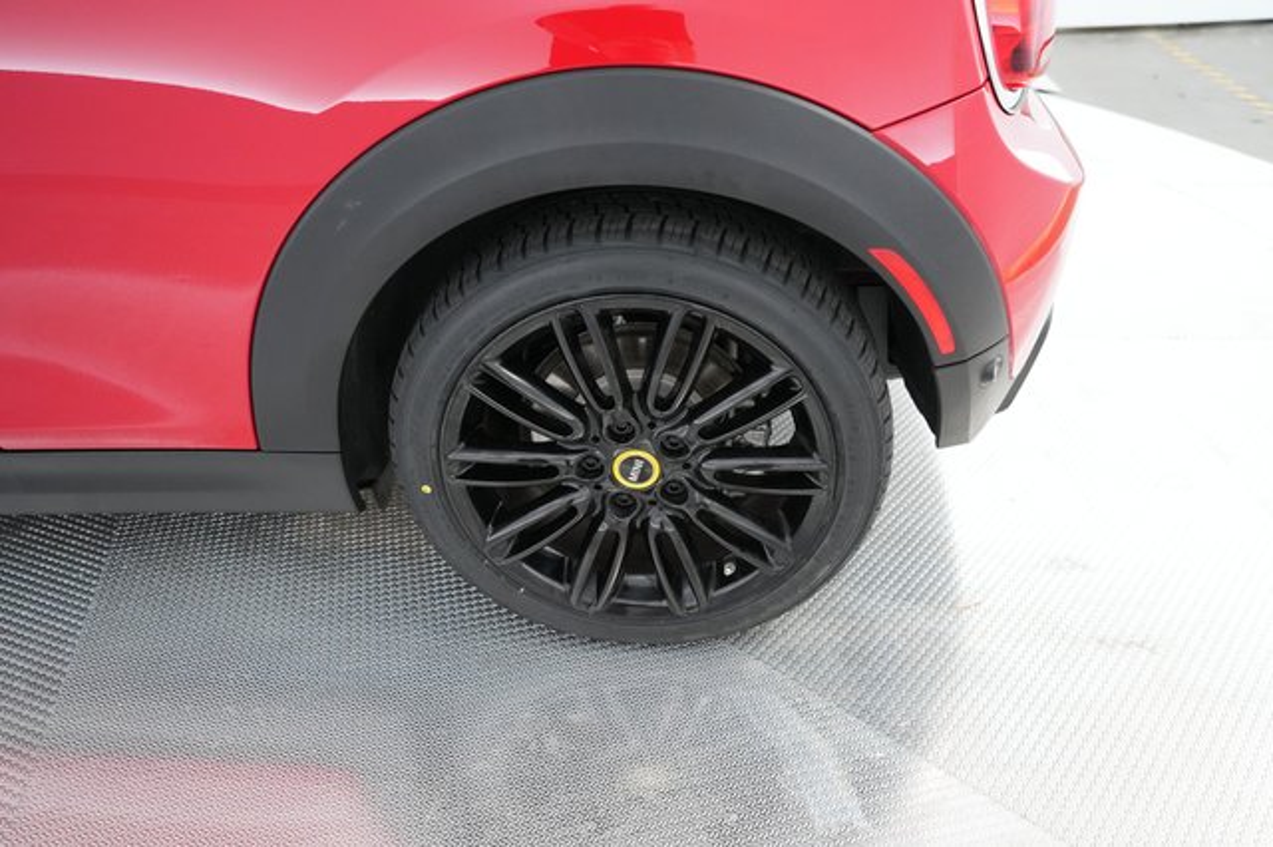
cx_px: 636
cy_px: 424
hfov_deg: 65.5
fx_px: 990
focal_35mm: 28
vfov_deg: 46.4
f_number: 2.8
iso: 5000
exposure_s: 1/250
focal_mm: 28
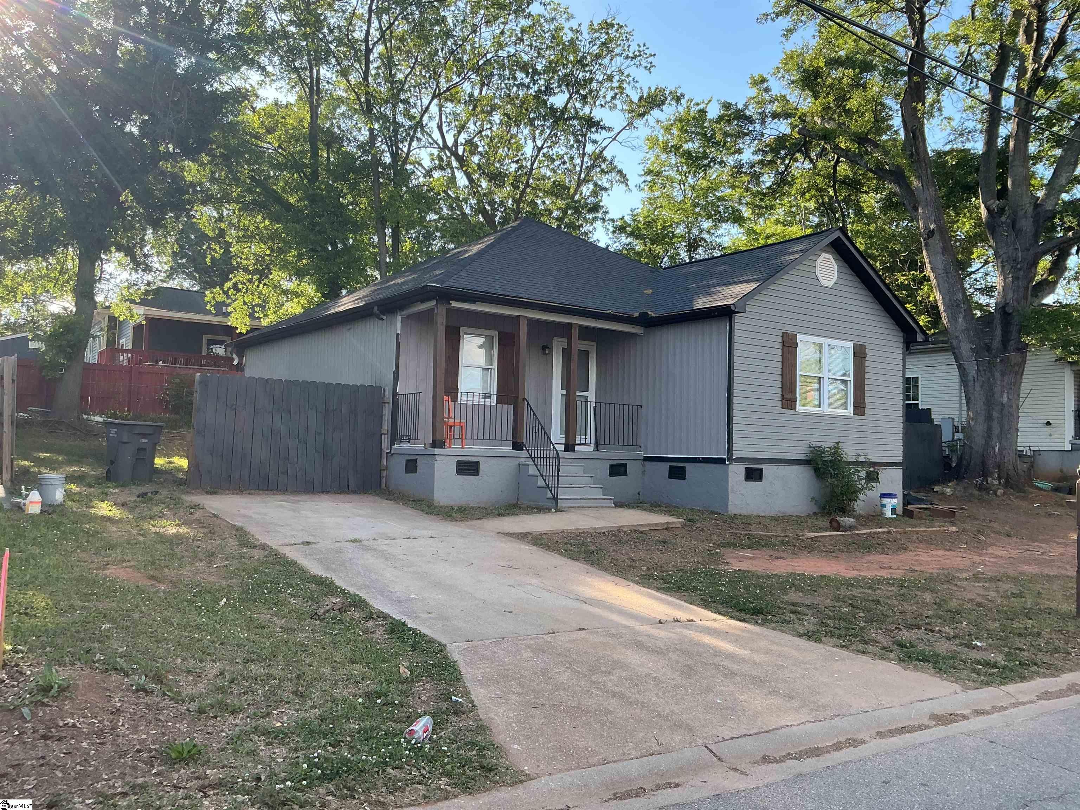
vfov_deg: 48.2
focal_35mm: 29
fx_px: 905
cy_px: 405
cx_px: 540
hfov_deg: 61.7
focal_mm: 3
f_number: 1.8
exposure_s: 1/309
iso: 25
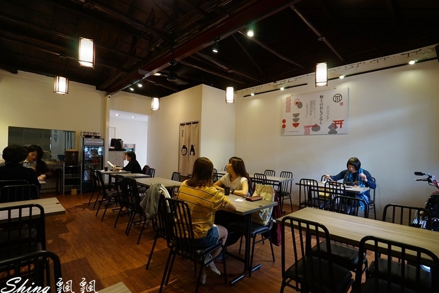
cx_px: 224
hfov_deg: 93.3
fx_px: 207
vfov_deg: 70.4
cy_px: 149
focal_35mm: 17
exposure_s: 1/15
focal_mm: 16
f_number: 6.3
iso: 640
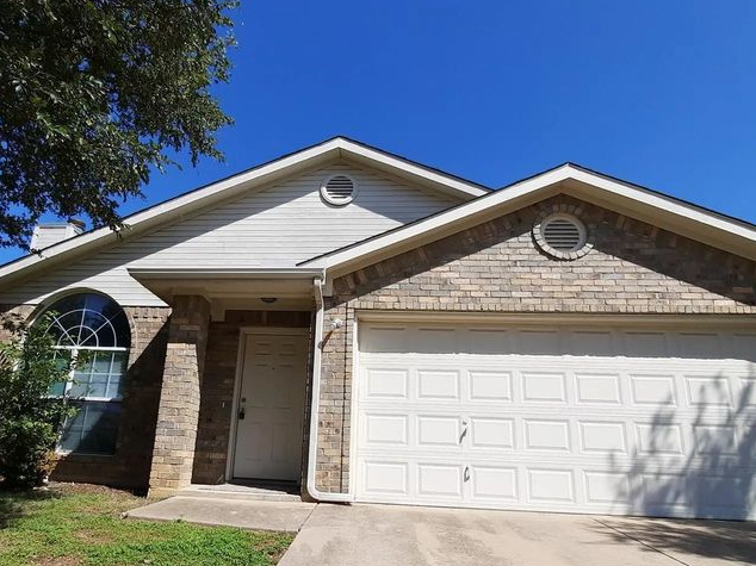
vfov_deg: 63.0
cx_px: 351
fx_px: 458
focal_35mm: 21
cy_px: 331
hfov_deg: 78.9
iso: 40
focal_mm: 1.74
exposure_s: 1/1629
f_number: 2.2
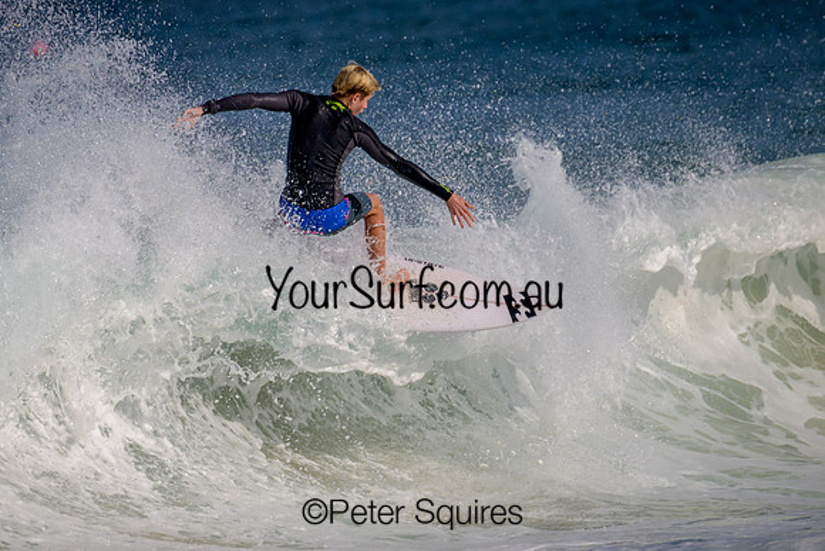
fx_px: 18980
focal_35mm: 828
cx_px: 335
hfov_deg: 2.5
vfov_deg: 1.7
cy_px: 331
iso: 320
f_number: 11
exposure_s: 1/2000
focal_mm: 690
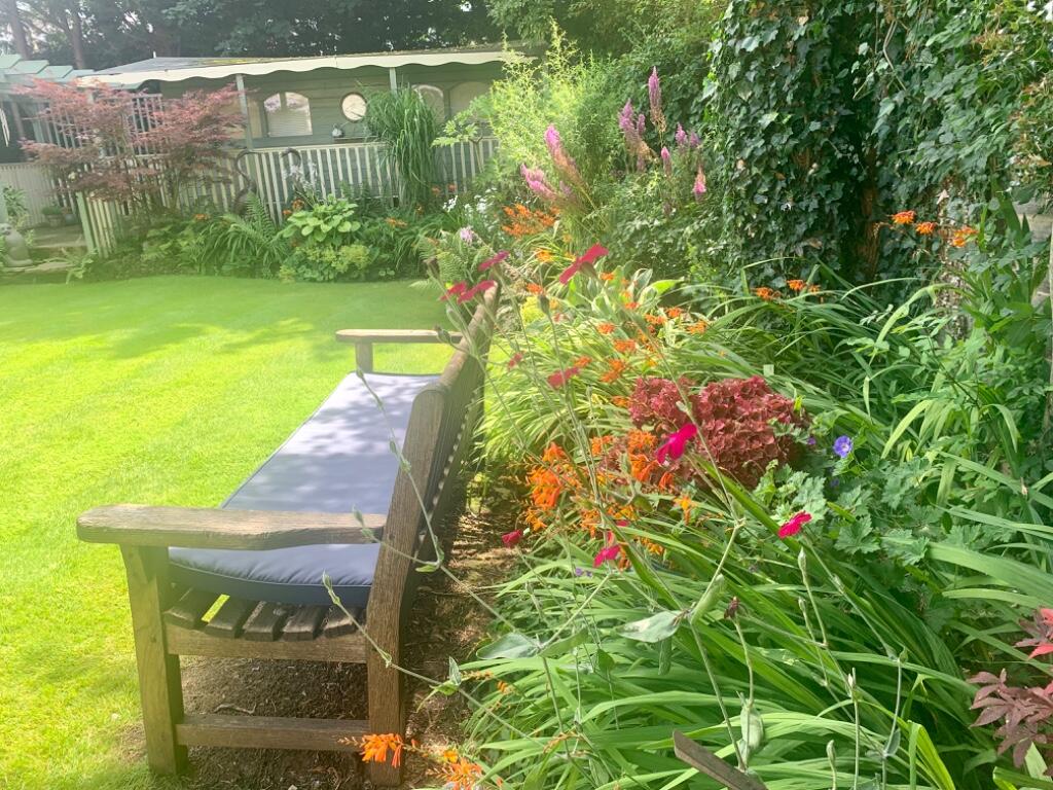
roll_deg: +3.3
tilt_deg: -16.5
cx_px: 526
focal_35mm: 26
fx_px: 791
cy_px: 395
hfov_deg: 67.3
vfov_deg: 53.1
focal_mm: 4.25
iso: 25
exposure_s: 1/356
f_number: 1.8
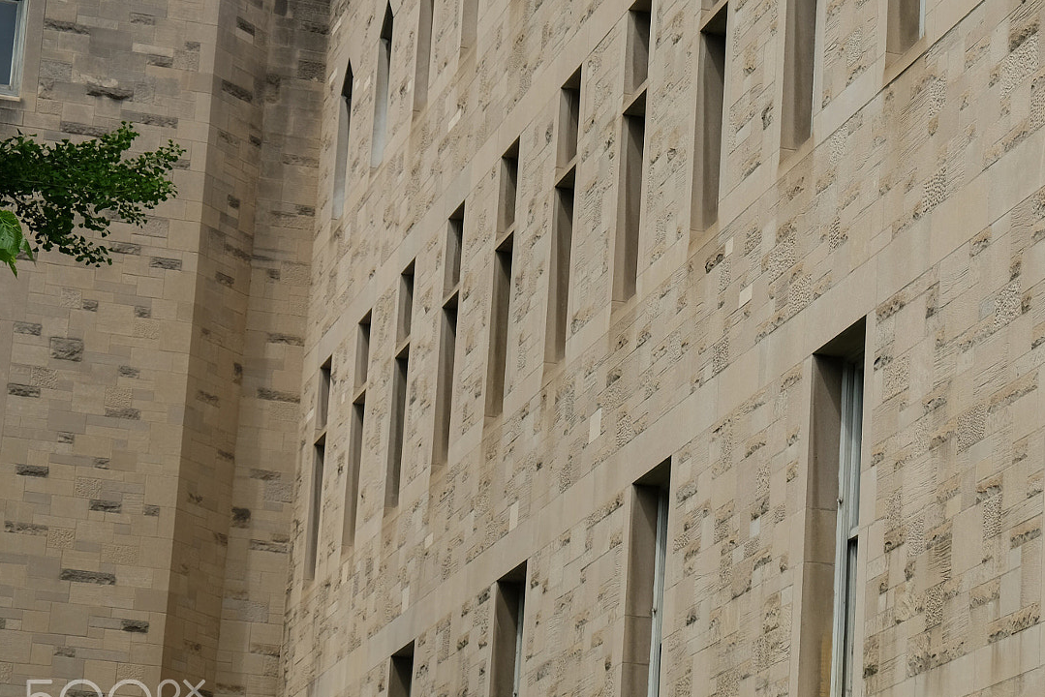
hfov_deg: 16.6
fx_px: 3571
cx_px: 740
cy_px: 313
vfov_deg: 11.2
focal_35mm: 123
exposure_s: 1/450
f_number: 7.1
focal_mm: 55
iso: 200
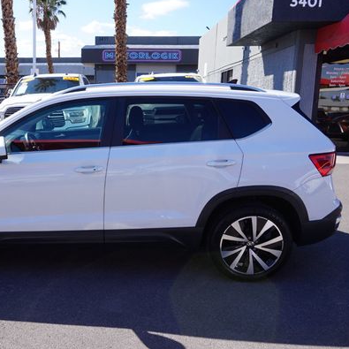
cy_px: 171
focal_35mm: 33
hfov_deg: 48.1
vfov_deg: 49.7
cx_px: 92
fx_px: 376
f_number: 10
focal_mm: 16
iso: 100
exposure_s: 1/80
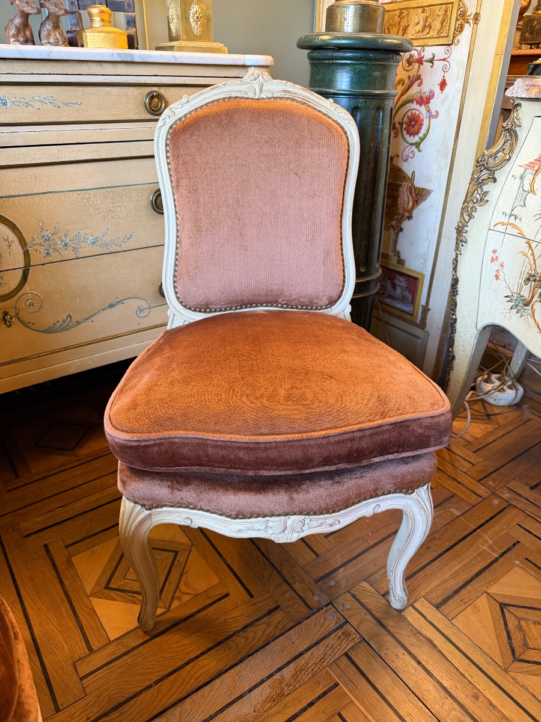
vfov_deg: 71.6
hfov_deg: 56.8
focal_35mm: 24
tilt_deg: -27.7
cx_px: 270
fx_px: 500
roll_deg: -1.6
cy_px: 361
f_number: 1.78
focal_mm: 6.76
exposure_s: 1/60
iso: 250
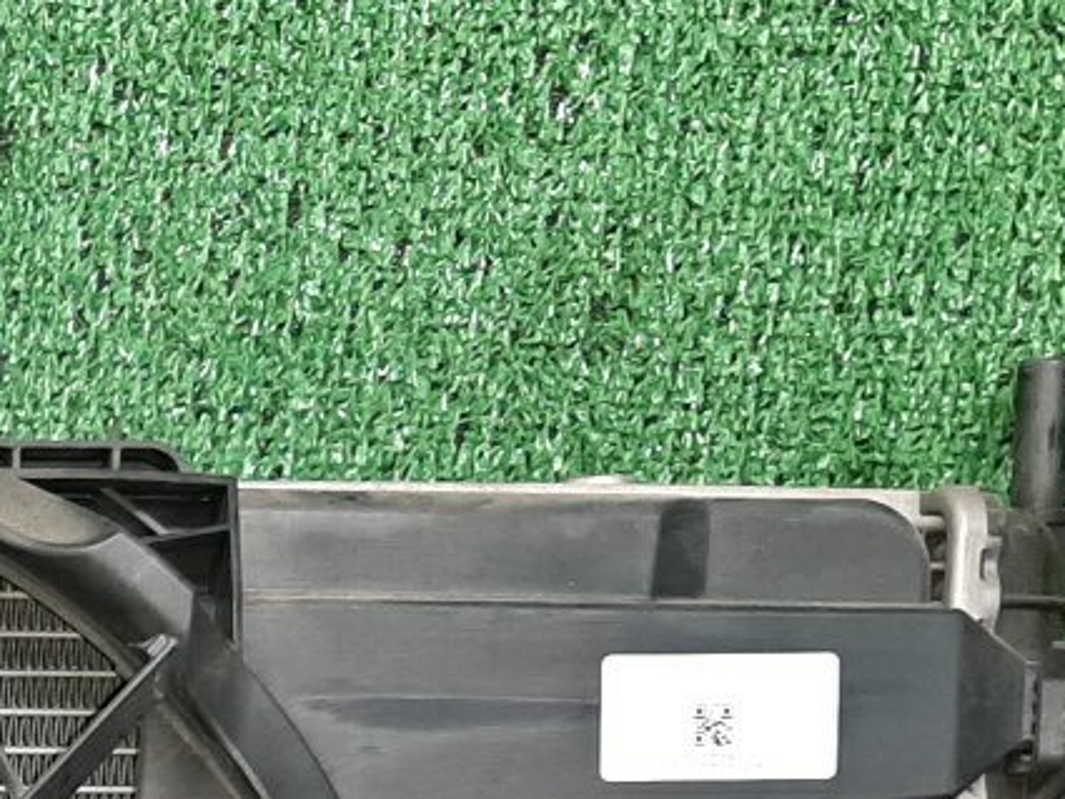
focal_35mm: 88
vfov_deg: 15.6
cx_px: -421
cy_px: 1145
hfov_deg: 19.9
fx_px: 2708
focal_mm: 3.93
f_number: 1.7
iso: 105
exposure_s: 1/50
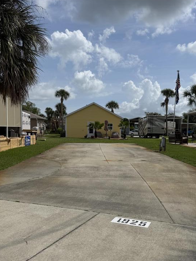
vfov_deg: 53.7
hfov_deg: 41.5
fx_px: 257
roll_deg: -1.6
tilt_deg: -4.8
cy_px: 151
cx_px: 123
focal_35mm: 34
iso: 80
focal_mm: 6.76
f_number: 1.78
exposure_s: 1/10309
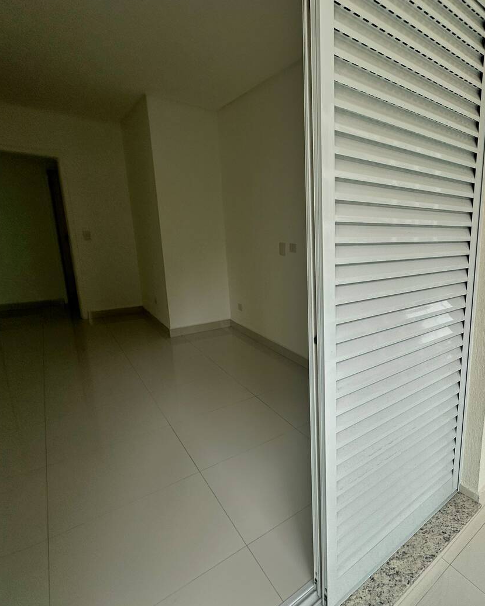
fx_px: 341
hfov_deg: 65.5
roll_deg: -1.1
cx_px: 377
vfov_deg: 83.3
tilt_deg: -10.6
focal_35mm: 19
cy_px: 297
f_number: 2.2
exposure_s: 1/272
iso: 40
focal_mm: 2.22
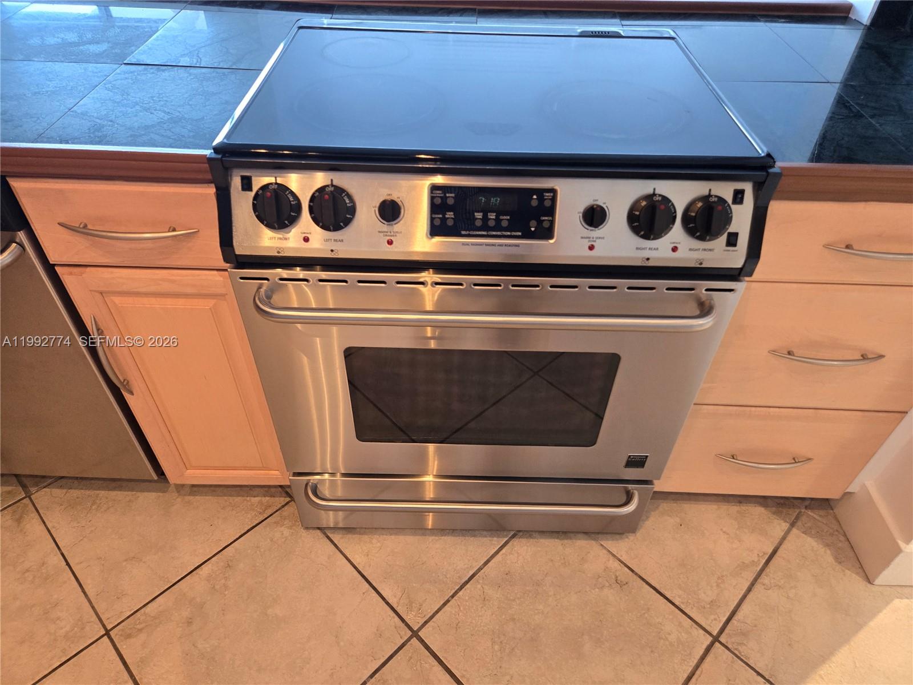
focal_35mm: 23
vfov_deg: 58.9
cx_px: 456
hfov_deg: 73.9
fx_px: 607
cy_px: 342
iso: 500
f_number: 1.8
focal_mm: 5.4
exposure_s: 1/120
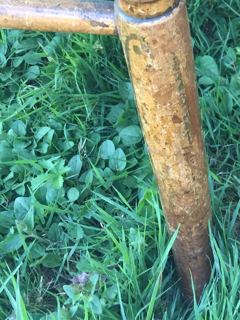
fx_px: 656
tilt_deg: -34.2
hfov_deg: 20.2
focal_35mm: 71
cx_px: 228
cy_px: -30
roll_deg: -1.8
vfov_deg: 25.4
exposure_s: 1/33
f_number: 2.2
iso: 100
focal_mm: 4.15
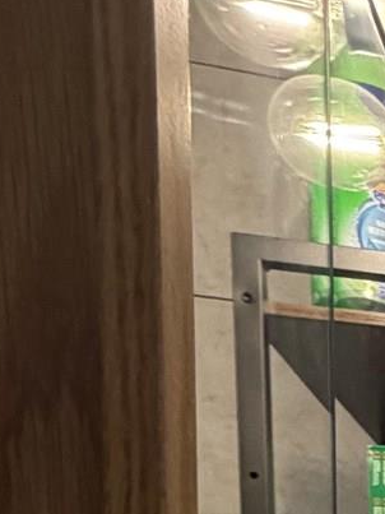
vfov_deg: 20.6
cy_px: 788
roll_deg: +0.5
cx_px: 1062
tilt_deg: -1.2
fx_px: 1187
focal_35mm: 80
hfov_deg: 12.1
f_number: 2.2
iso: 320
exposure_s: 1/120
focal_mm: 2.22
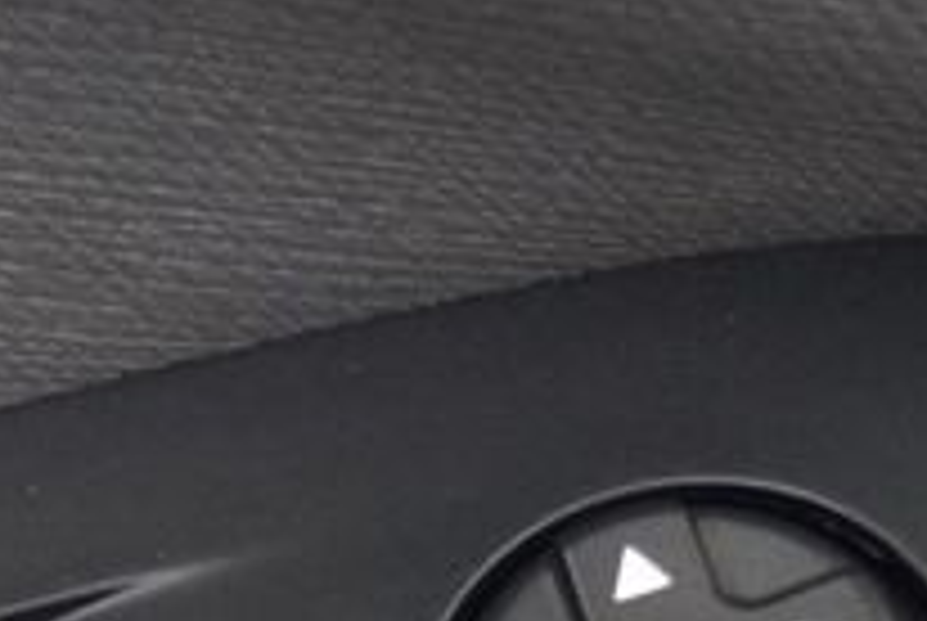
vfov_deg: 9.7
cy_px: 1161
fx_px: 3455
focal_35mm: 134
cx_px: -418
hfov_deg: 14.4
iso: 2500
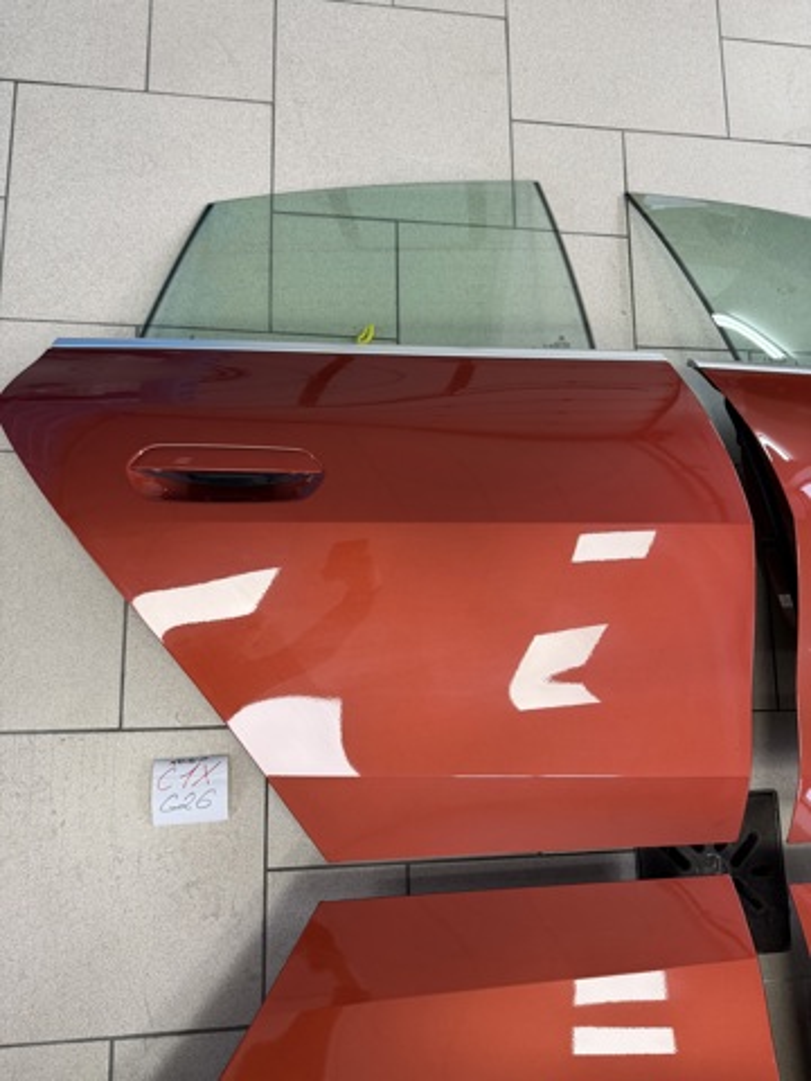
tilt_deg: -79.5
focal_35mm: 24
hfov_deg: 56.8
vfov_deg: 71.6
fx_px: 750
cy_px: 540
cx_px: 406
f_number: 1.78
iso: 160
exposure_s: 1/50
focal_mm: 6.76
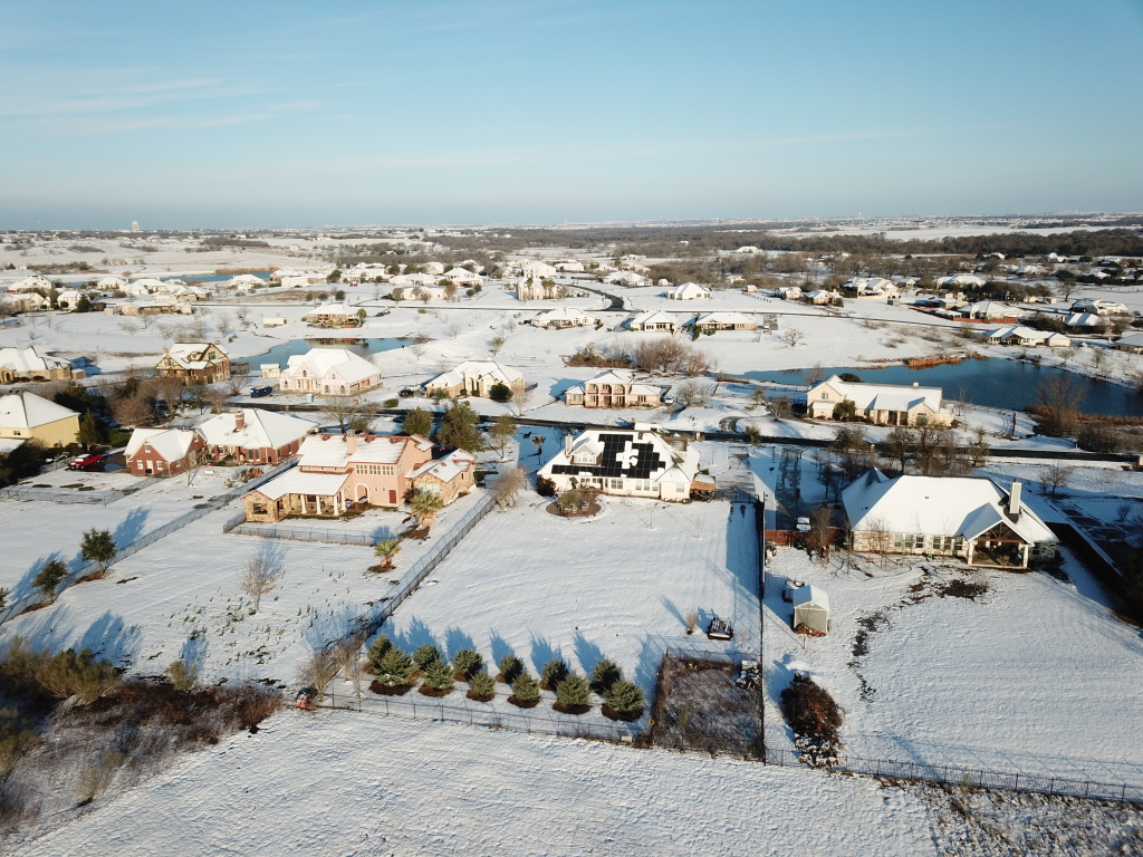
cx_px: 572
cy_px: 428
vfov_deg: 53.1
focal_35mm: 26
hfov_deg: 67.3
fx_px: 859
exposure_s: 1/100
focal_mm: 4.73
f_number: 2.2
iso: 100
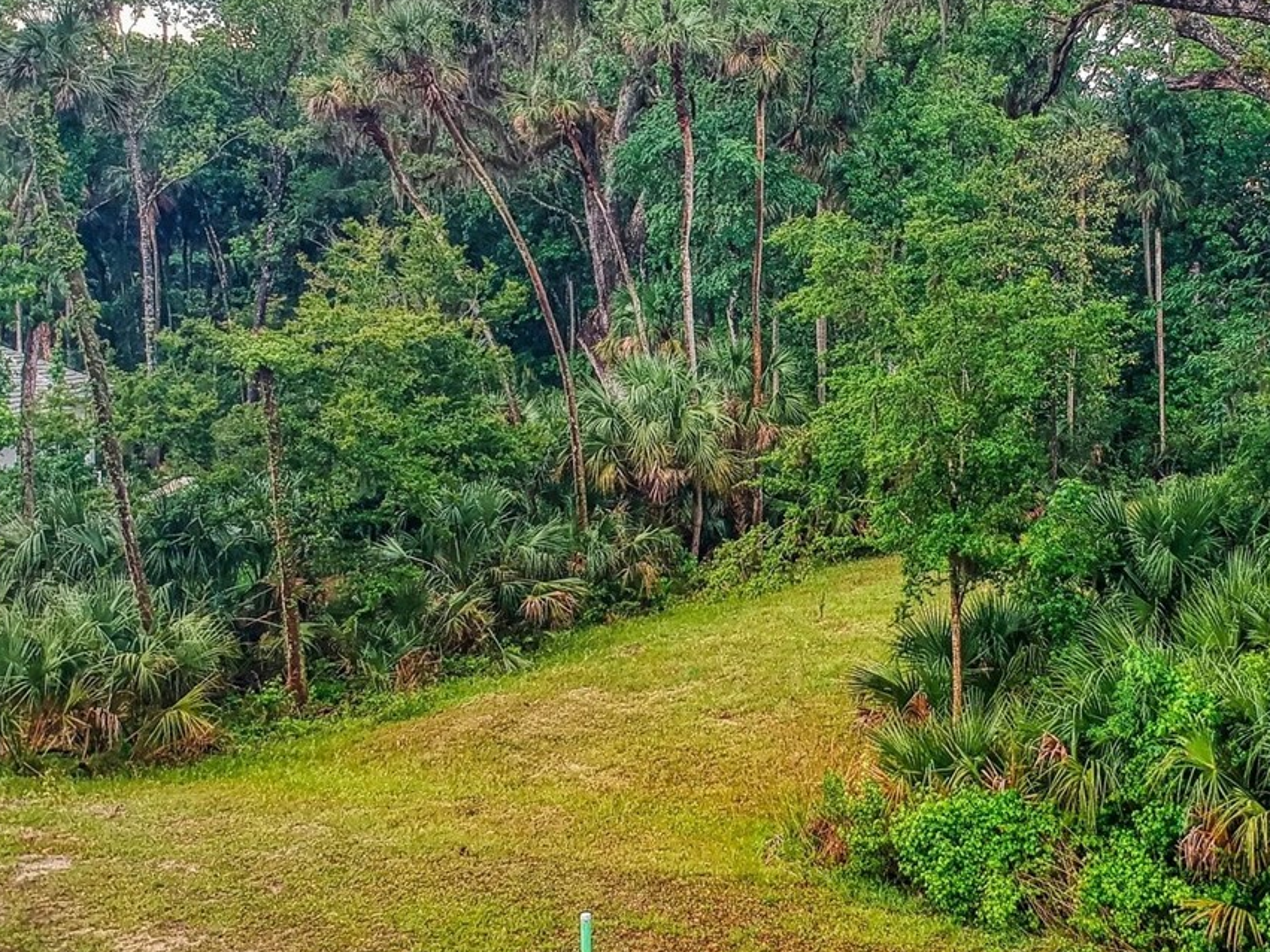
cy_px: 382
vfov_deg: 30.8
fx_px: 1724
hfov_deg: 38.9
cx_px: 1009
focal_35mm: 47
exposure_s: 1/200
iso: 100
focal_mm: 4.49
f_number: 2.6
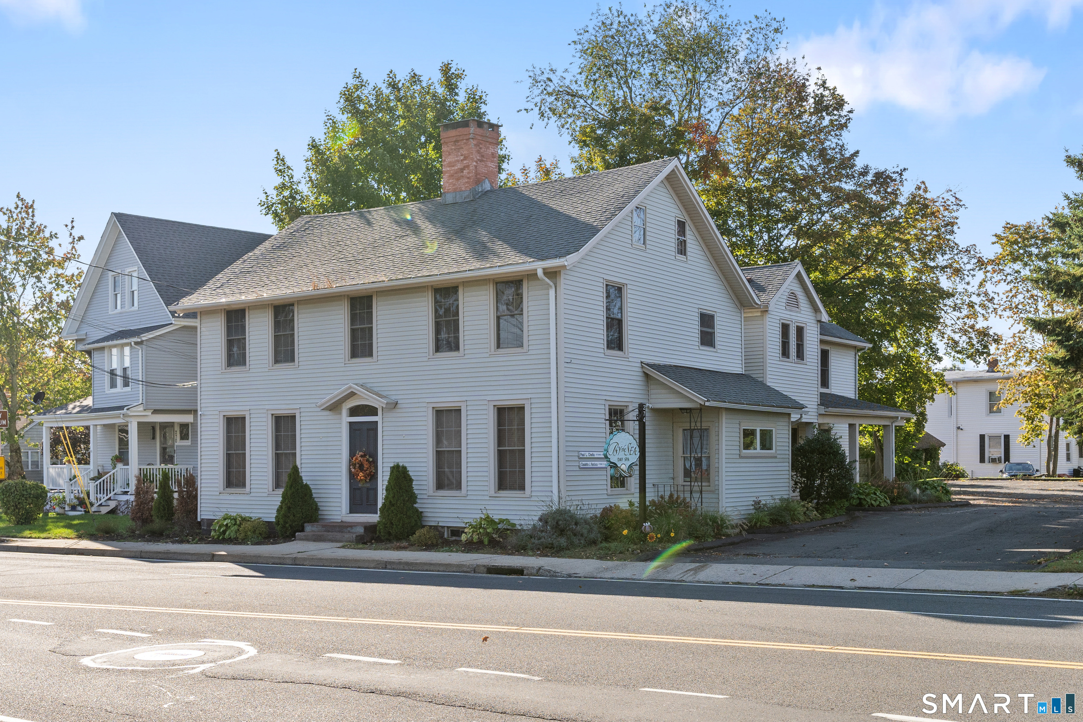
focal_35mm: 42
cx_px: 542
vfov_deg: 31.9
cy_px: 361
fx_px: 1263
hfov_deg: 46.4
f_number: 8
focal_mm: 28
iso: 320
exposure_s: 1/500
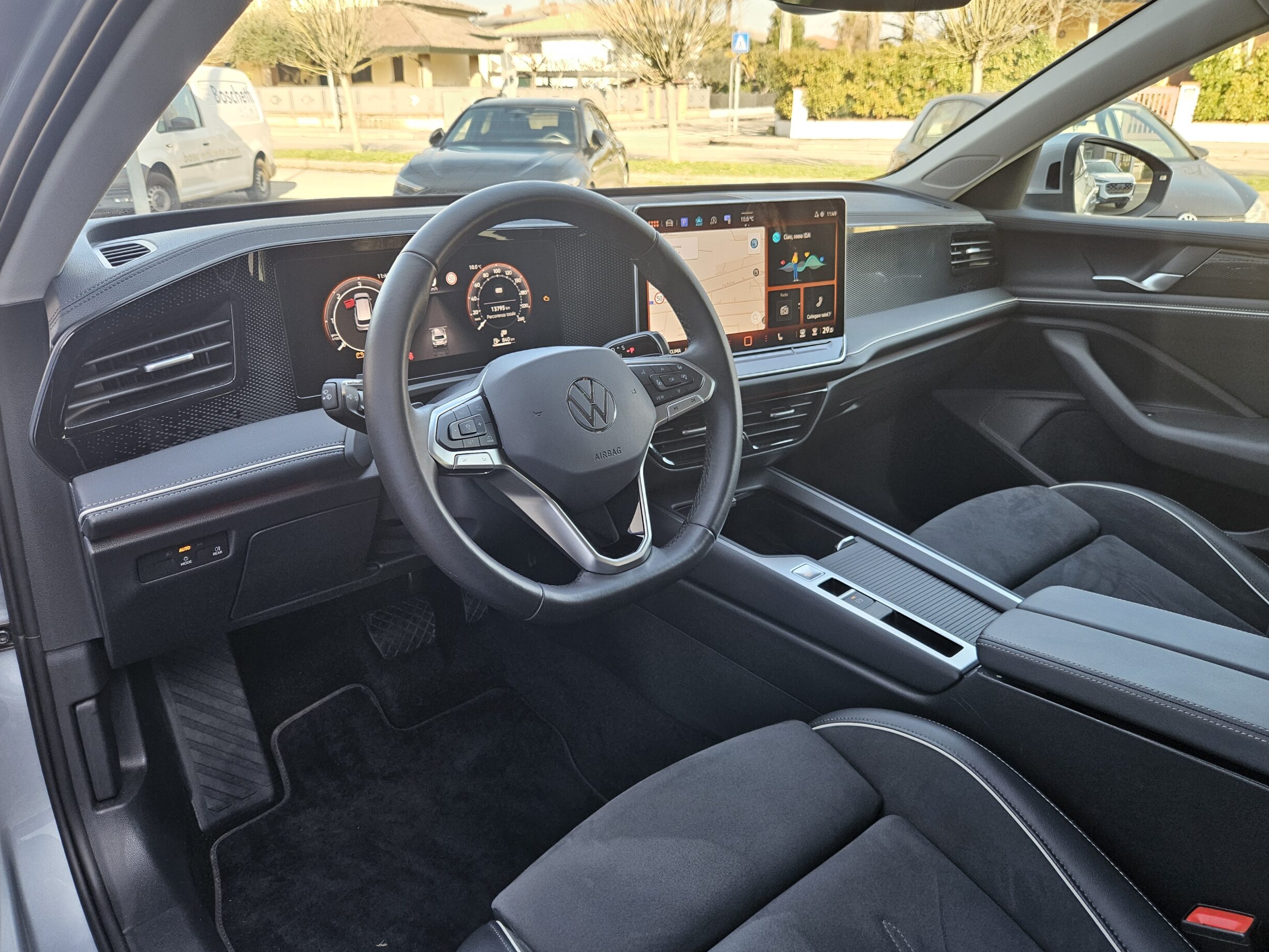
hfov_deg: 71.6
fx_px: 880
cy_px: 466
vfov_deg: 56.8
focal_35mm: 24
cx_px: 608
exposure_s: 1/180
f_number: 1.8
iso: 125
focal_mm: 5.4
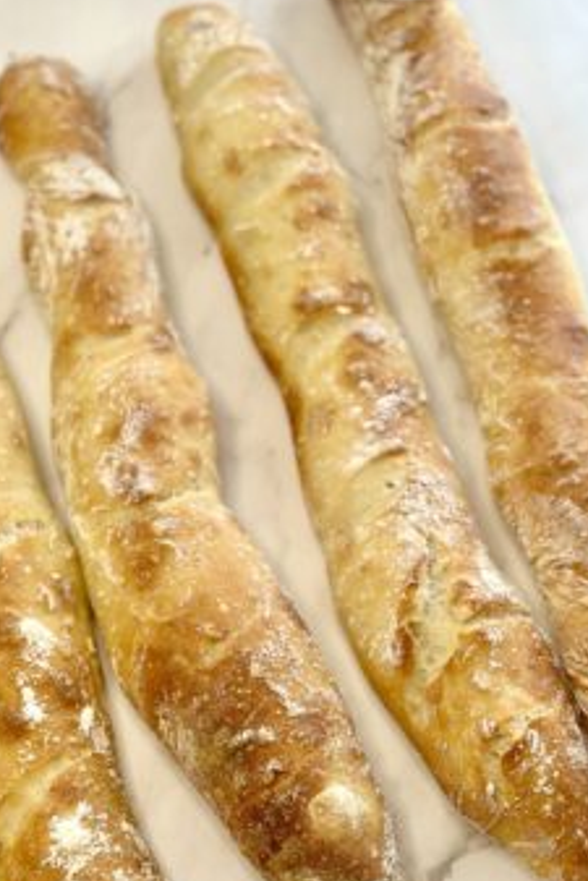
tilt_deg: -66.4
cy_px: 528
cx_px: 142
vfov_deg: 27.3
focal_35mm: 74
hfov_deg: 18.3
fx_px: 1811
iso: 80
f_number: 1.78
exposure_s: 1/121
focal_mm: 6.86
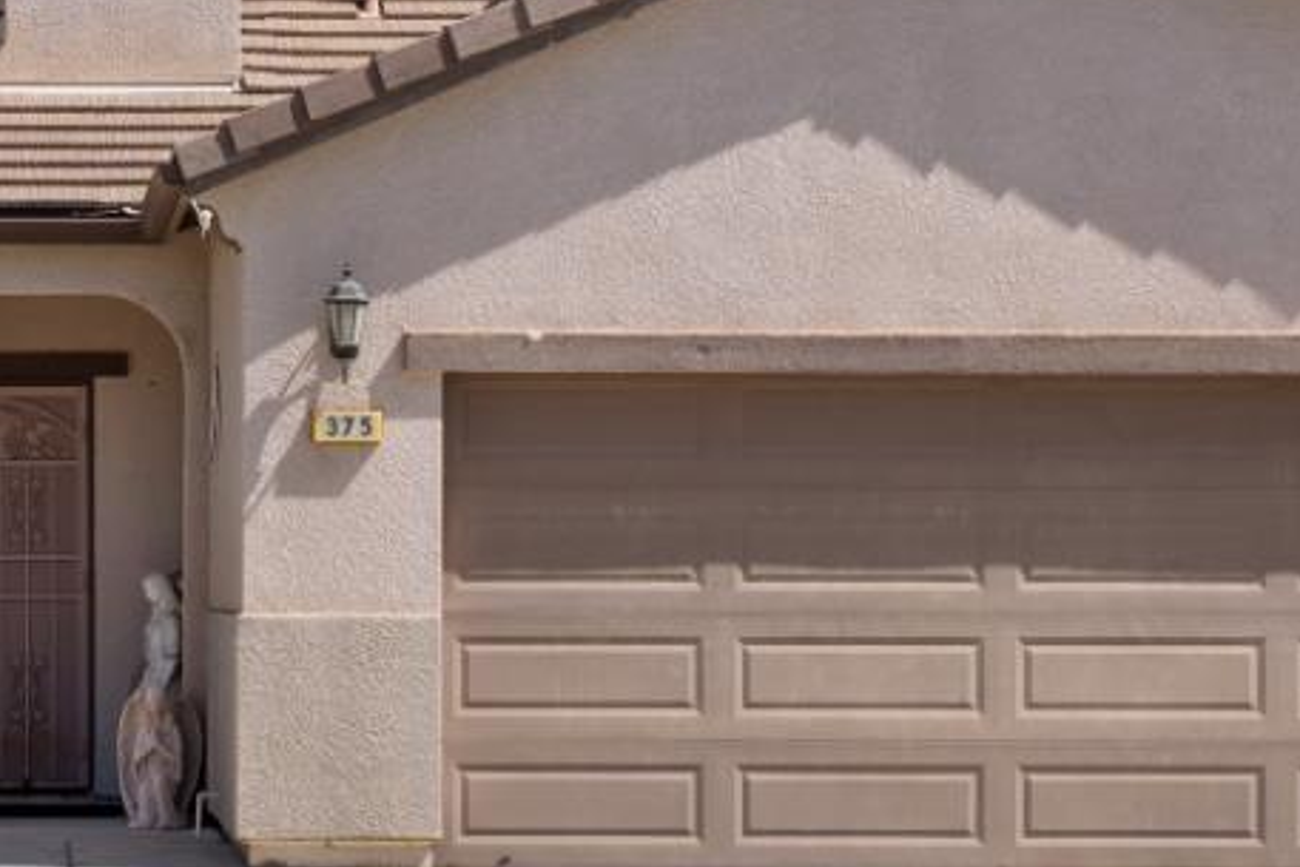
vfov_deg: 10.5
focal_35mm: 130
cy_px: 290
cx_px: -60
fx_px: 4695
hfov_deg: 15.4
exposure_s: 1/400
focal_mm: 26.4
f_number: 7.1
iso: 100
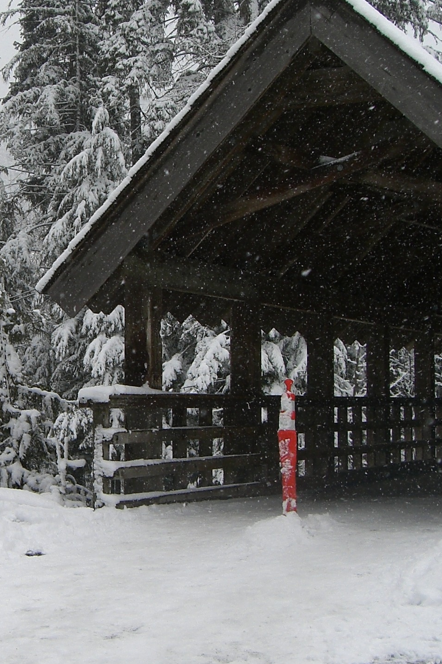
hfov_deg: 17.2
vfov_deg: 26.0
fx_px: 1437
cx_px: 44
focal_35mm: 78
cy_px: 339
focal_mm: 6.2
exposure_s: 1/320
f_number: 4.3
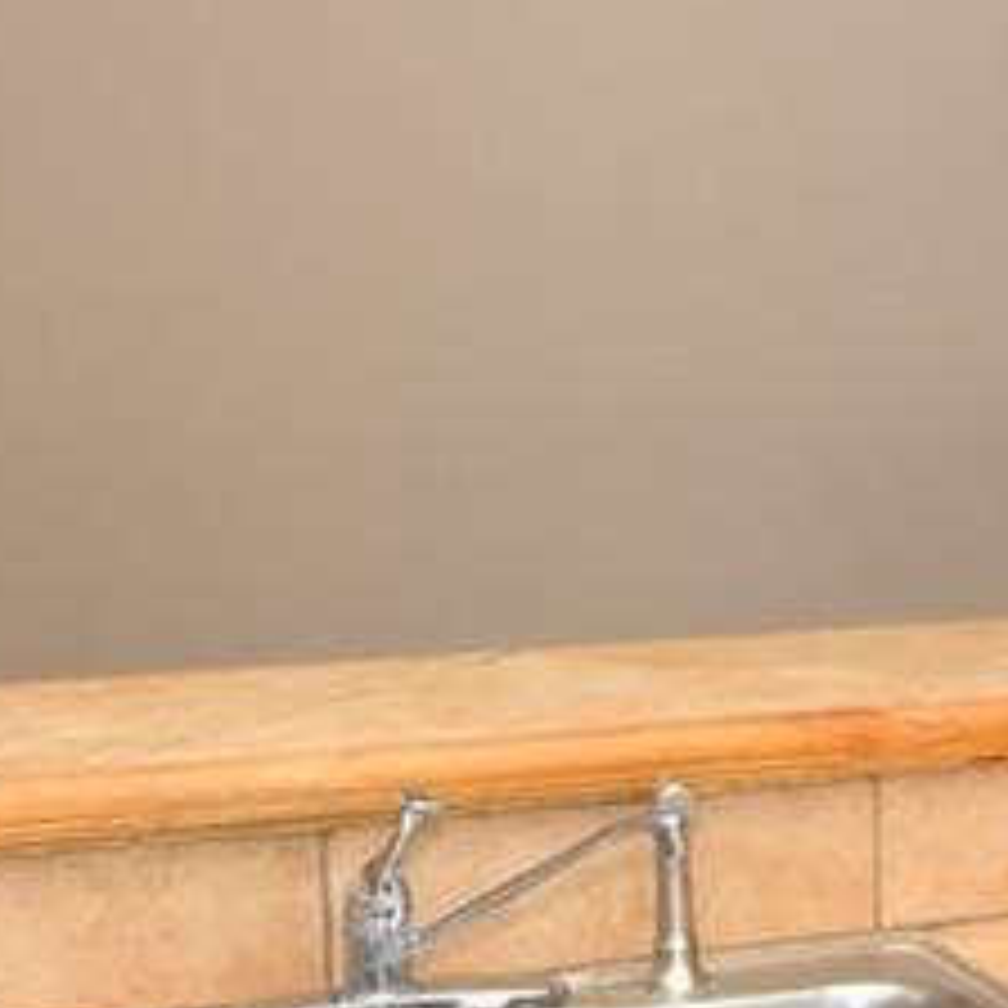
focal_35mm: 91
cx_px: 1336
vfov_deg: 18.9
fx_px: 2998
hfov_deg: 17.8
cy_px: 801
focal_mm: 10
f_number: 4
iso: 500
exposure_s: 1/60
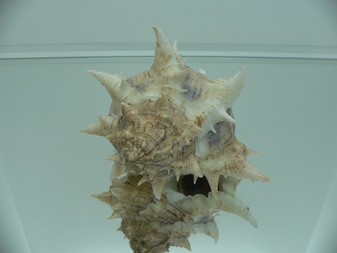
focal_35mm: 35
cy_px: 126
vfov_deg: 40.7
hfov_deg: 52.6
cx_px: 168
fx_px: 341
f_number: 2.8
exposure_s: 1/60
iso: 80
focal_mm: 4.6
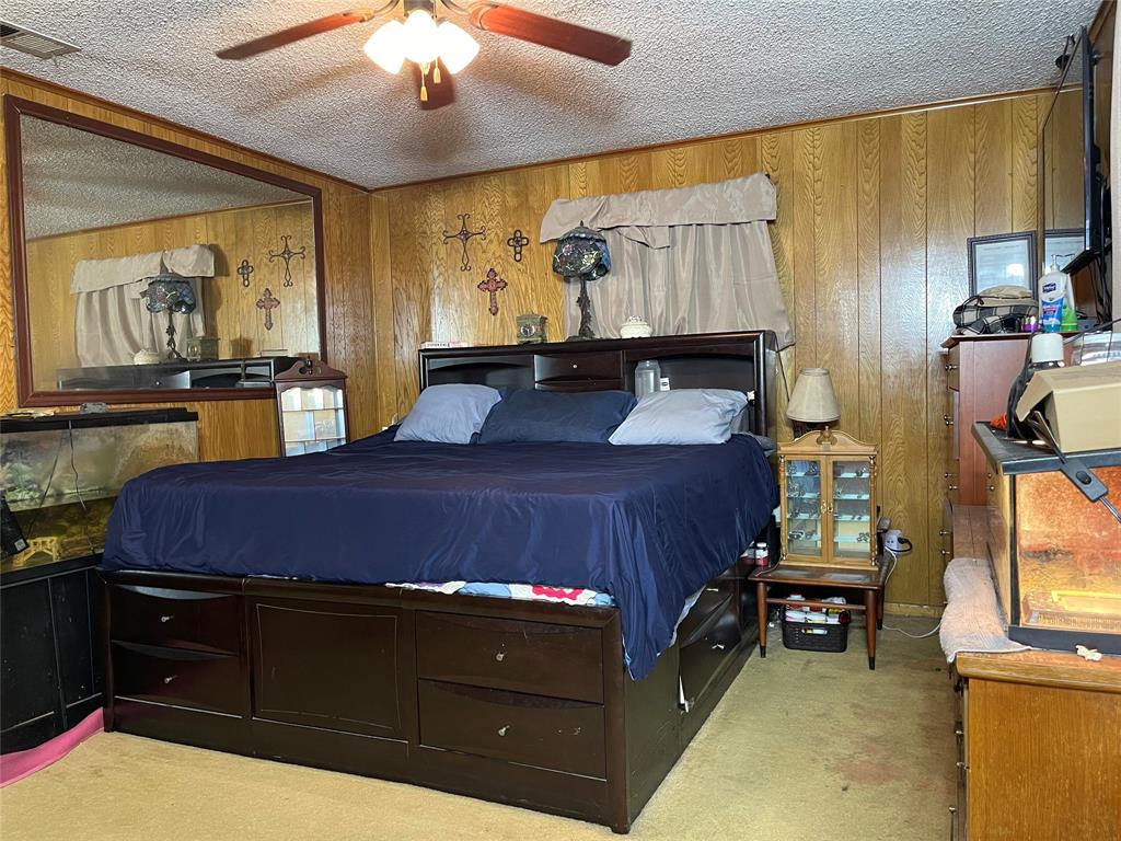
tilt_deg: -3.2
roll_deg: +2.3
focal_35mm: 25
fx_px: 810
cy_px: 420
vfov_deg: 54.9
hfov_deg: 69.4
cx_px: 560
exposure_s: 1/60
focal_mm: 5.1
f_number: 1.6
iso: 320
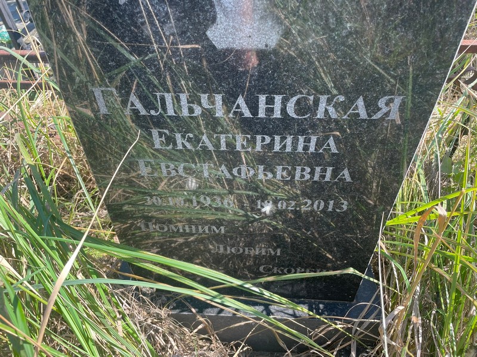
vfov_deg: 53.1
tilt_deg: -43.8
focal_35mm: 26
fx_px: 358
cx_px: 238
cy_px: 178
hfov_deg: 67.3
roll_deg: +4.9
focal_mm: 4.2
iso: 32
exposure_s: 1/452
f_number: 1.6
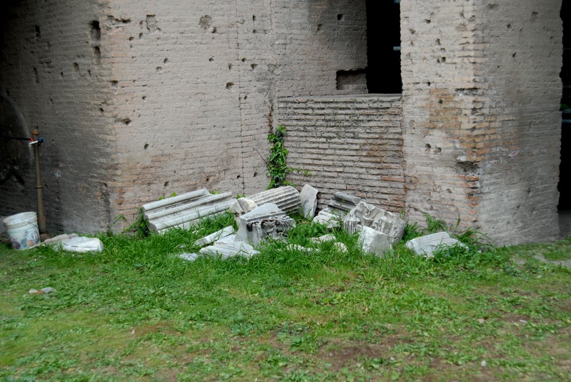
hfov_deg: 37.8
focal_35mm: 52
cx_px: 286
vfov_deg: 25.8
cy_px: 191
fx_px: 834
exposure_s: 1/125
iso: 200
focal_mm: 35
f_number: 5.6
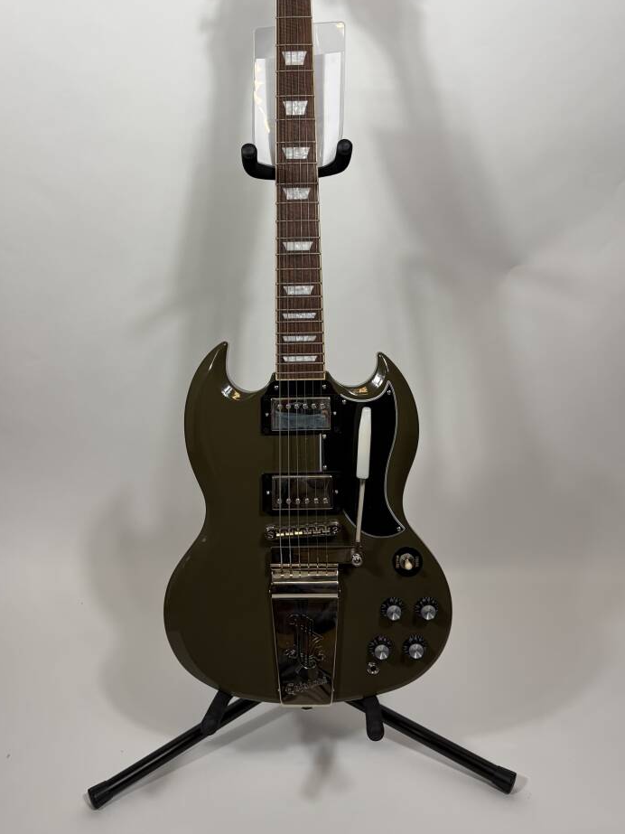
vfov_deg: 58.0
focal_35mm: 31
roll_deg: +1.5
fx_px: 746
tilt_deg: -10.9
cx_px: 305
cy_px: 342
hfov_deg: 45.4
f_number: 1.6
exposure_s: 1/120
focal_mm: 5.96
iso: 50
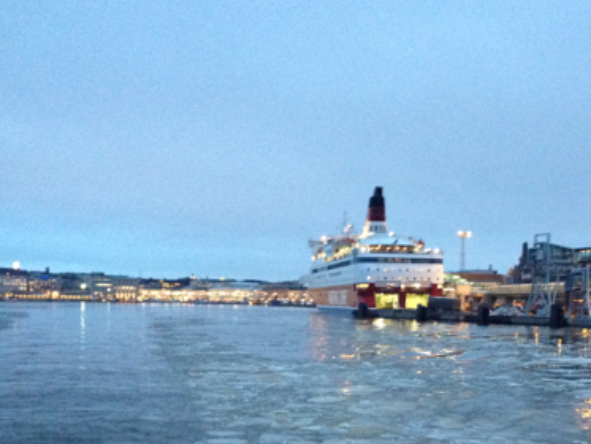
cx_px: 429
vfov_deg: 24.2
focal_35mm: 60
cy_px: 333
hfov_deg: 31.7
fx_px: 1025
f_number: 2.4
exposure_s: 1/20
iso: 400
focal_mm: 4.28
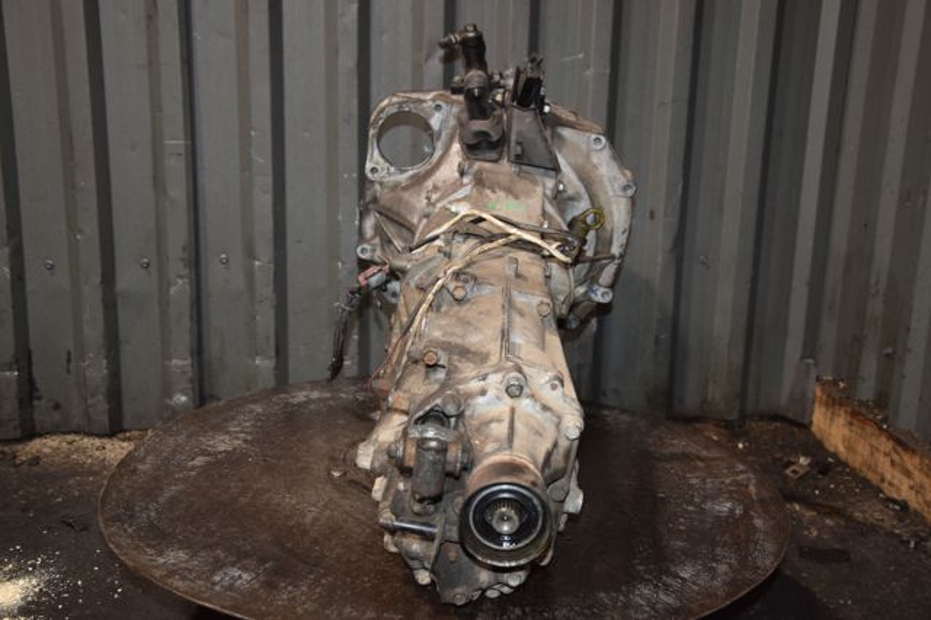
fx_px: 1241
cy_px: 310
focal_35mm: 48
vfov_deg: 28.0
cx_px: 466
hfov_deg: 41.1
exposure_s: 1/60
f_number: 5
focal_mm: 32
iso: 800
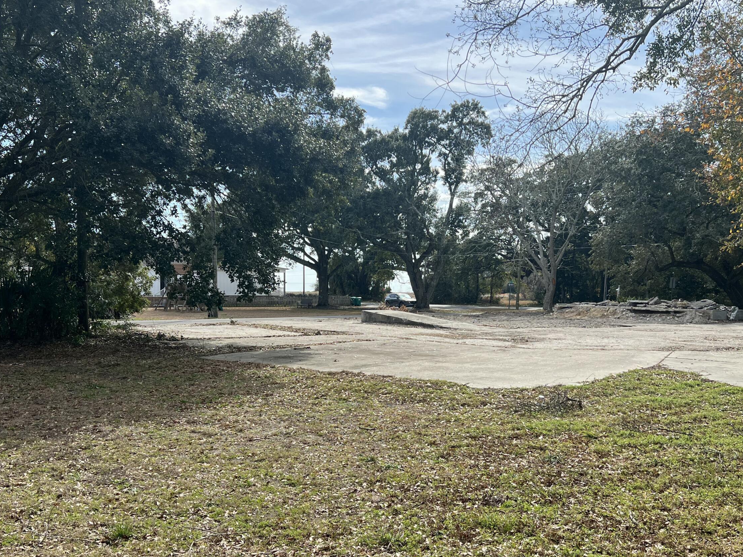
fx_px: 751
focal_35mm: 35
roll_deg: +0.0
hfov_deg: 52.6
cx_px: 374
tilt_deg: -5.5
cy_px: 337
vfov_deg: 40.5
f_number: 1.5
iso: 50
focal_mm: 5.7
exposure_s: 1/2299
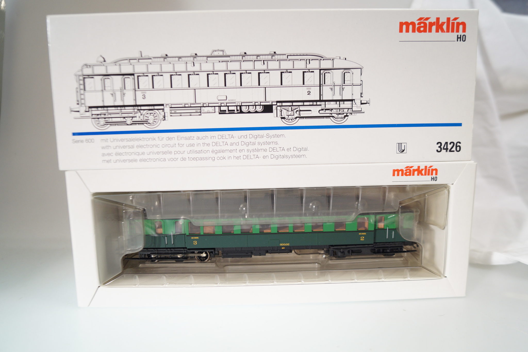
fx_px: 440
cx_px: 264
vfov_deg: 43.6
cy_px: 176
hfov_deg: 61.9
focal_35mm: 30
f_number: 4
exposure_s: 1/160
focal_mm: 20
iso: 400
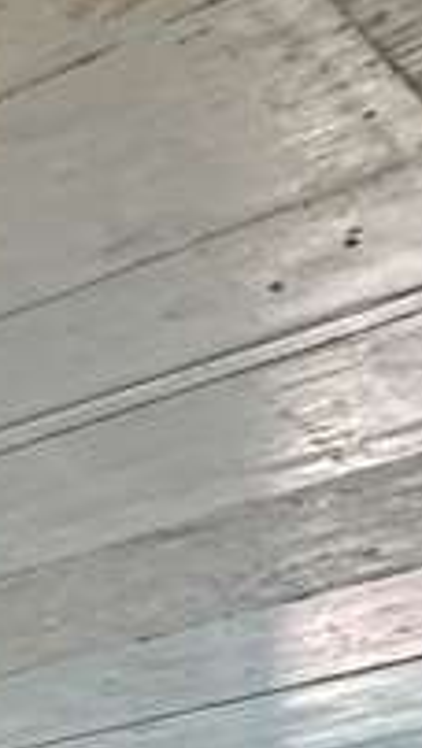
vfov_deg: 14.4
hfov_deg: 7.8
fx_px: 2242
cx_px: -1185
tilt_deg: -5.3
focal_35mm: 113
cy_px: 1653
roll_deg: -0.3
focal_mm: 2.22
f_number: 2.2
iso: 640
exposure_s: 1/50
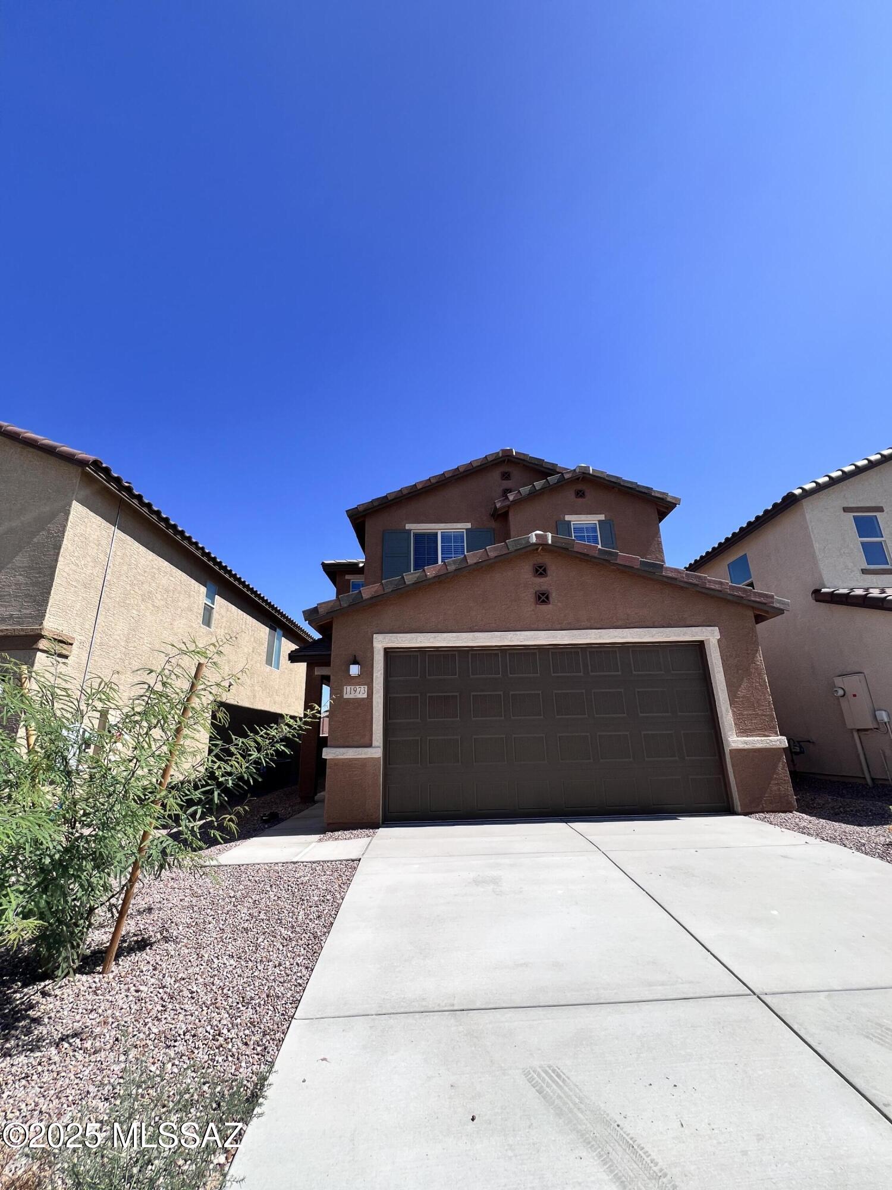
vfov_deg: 106.2
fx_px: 447
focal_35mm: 13
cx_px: 446
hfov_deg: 89.9
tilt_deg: +18.6
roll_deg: +1.8
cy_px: 595
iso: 32
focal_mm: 1.57
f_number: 1.8
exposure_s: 1/986
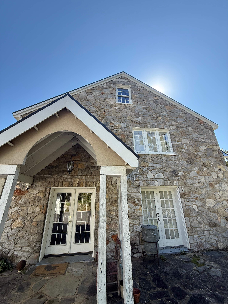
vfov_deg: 102.1
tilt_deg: +24.1
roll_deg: +0.8
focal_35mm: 14
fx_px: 123
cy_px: 152
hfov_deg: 85.7
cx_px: 114
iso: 64
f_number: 2.2
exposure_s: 1/554
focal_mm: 2.22
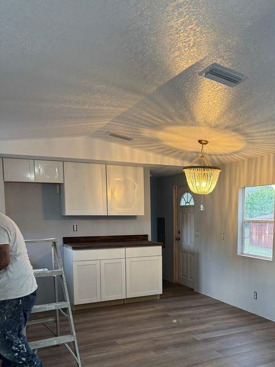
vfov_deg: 52.6
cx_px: 192
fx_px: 360
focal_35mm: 34
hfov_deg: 41.0
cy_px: 252
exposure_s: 1/87
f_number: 1.78
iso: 200
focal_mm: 6.76
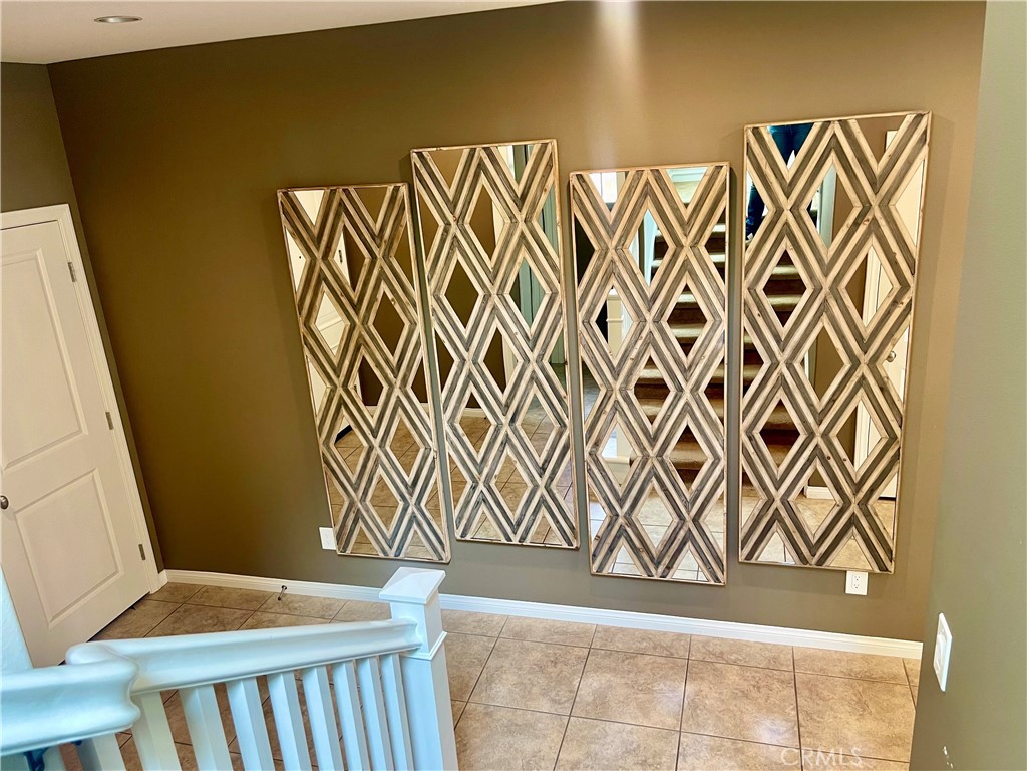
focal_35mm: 25
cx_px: 514
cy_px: 386
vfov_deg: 54.9
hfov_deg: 69.4
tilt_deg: -18.4
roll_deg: +4.5
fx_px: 742
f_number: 1.6
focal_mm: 5.1
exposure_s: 1/60
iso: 160
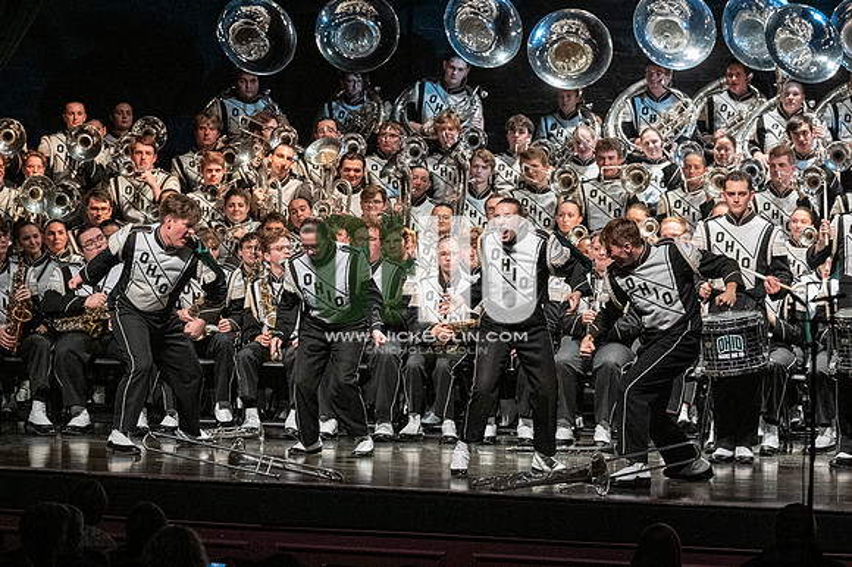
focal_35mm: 195
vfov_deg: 7.0
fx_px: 4612
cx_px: 426
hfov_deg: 10.6
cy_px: 284
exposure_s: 1/500
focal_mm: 130
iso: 4000
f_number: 4
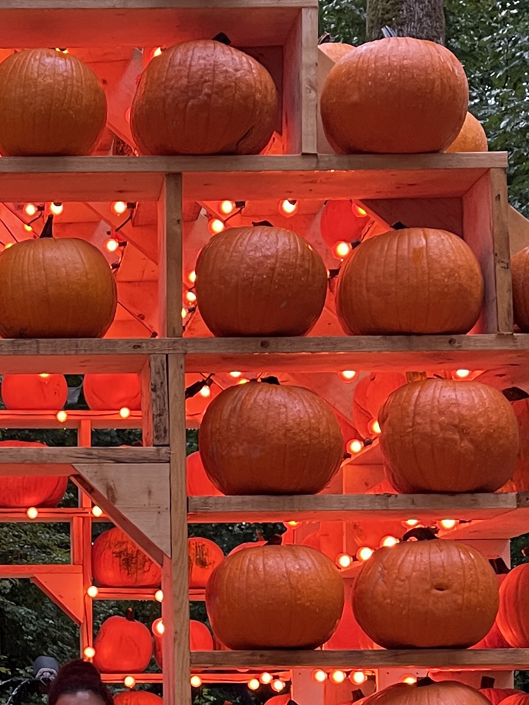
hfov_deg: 18.4
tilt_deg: +1.5
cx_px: 9
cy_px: 659
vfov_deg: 24.2
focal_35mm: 78
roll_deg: +0.0
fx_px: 1589
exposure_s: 1/60
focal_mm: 5.1
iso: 320
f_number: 1.6
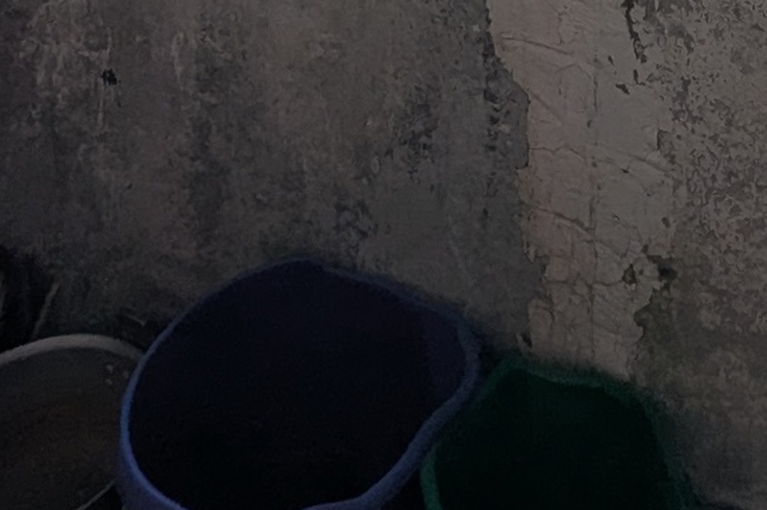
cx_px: 615
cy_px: -683
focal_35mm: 51
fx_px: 1086
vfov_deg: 15.5
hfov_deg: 37.5
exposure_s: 1/589
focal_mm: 1.95
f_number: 2.2
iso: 41
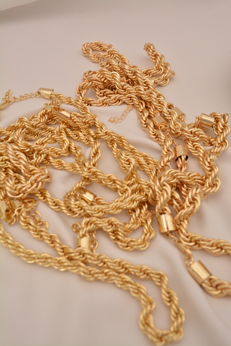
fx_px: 375
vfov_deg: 49.6
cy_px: 173
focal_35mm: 39
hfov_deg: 34.2
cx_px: 116
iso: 500
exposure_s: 1/250
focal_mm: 26
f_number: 8
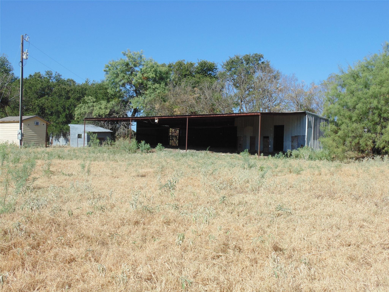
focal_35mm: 41
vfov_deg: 35.1
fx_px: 461
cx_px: 194
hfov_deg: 45.8
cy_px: 146
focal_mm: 7.4
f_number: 3.6
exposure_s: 1/800
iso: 80
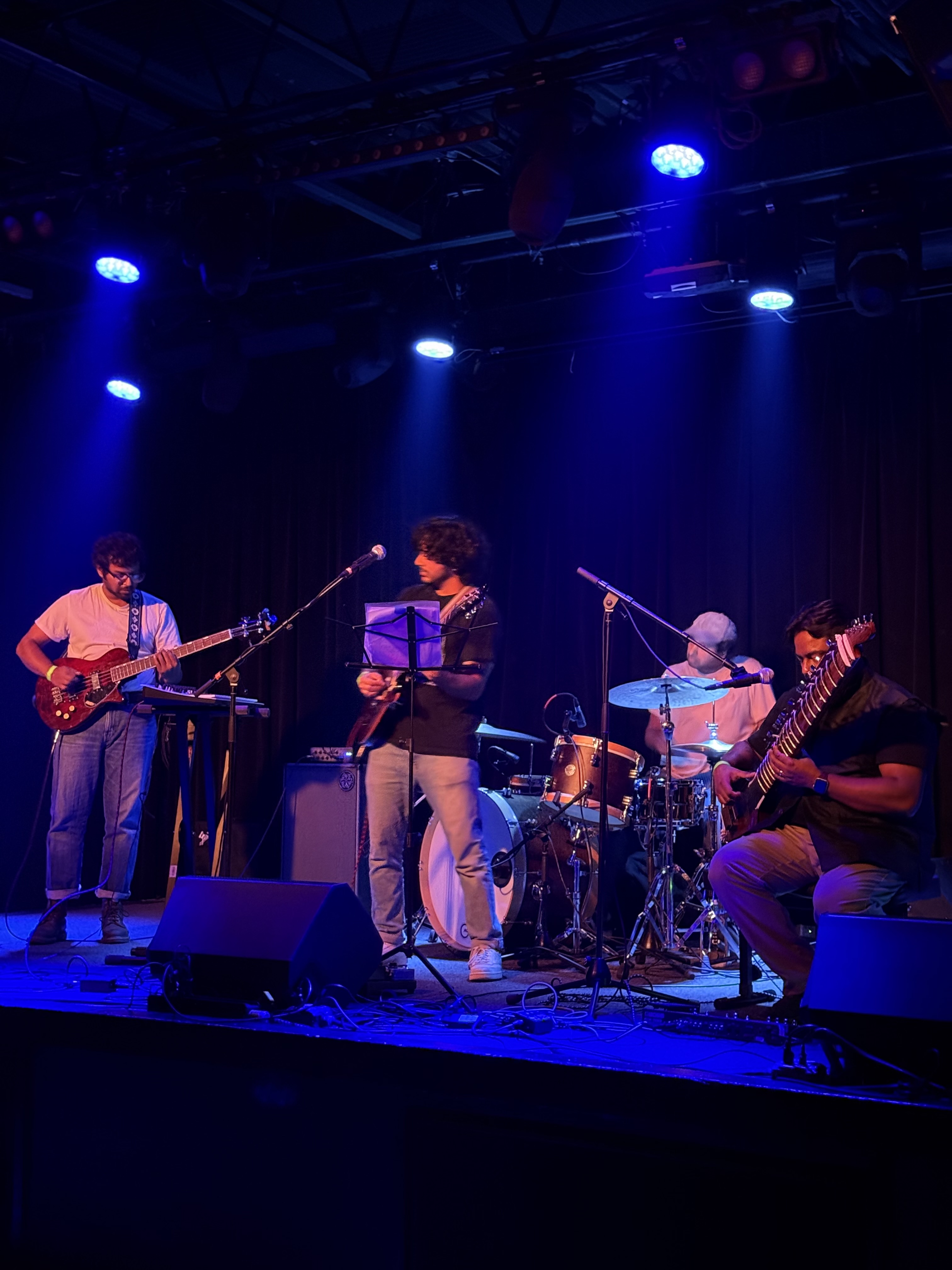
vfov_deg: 39.7
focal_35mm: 48
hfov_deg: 30.3
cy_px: 635
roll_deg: -0.7
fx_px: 1760
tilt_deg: +4.7
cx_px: 476
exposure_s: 1/25
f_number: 1.78
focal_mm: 6.76
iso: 800
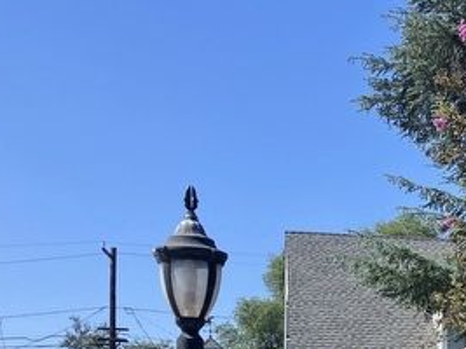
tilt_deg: -0.4
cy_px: 506
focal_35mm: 84
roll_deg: +0.2
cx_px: 513
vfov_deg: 16.2
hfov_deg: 22.0
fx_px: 1130
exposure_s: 1/1389
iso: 32
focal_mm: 3.99
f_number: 1.8
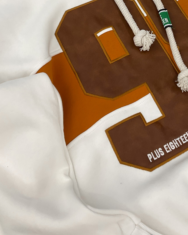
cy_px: 32
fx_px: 369
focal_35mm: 53
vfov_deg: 33.8
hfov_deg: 28.0
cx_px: 153
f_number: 1.8
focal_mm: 3
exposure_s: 1/100
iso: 50
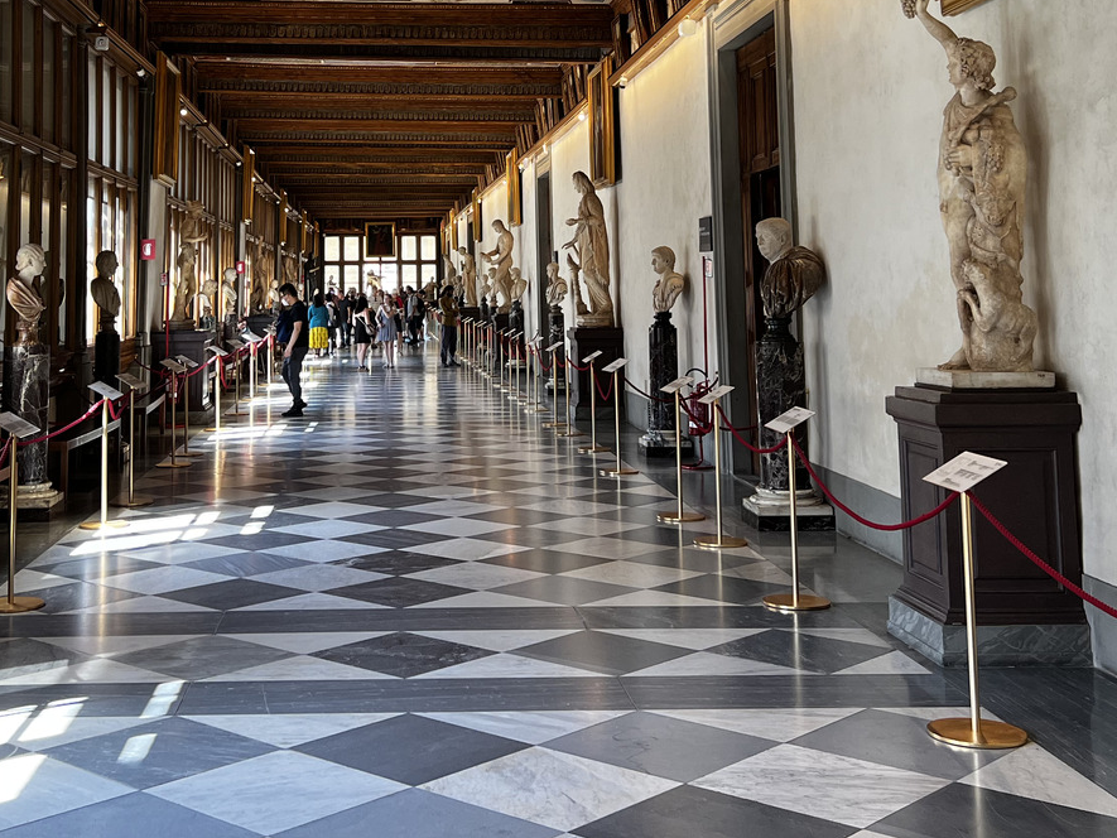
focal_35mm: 47
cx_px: 410
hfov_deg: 40.1
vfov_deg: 29.9
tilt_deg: +5.9
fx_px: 1517
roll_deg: +0.7
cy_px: 122
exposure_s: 1/82
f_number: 1.5
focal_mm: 5.7
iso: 80
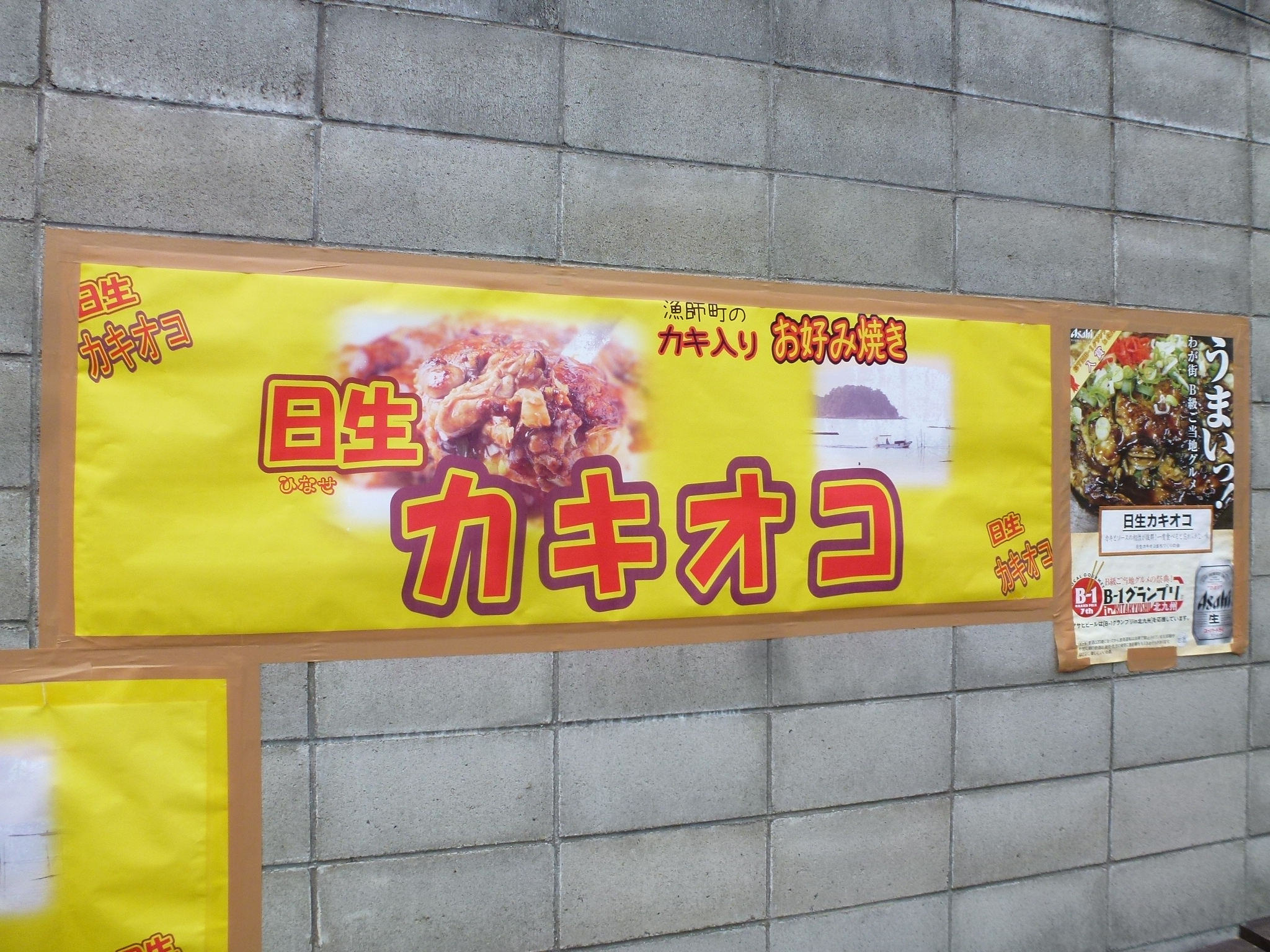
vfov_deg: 56.8
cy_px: 476
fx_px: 881
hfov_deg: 71.6
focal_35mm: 24
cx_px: 635
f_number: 4
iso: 100
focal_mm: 4.3
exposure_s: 1/125
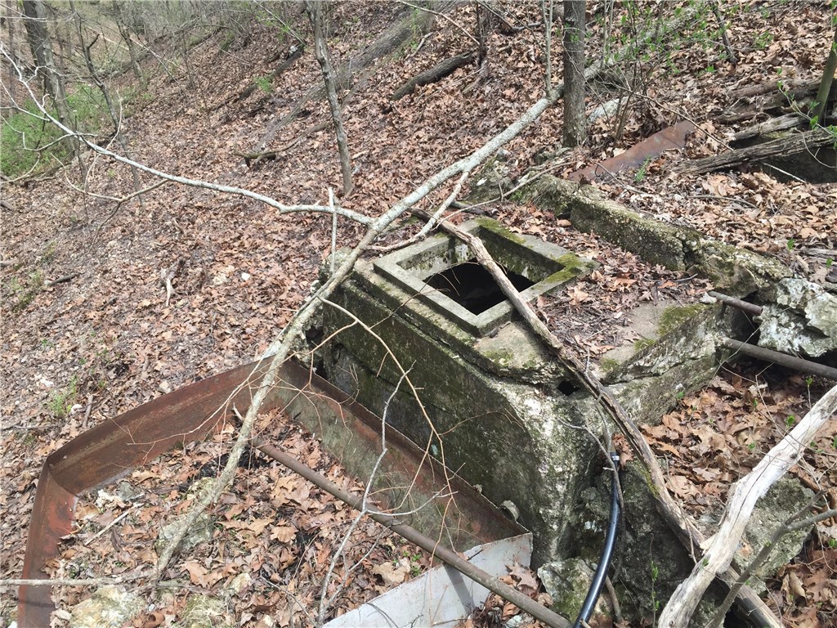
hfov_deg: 61.7
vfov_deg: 48.2
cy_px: 314
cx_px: 418
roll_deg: -0.7
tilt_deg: -30.8
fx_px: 701
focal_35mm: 29
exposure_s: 1/520
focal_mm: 4.15
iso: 32
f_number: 2.2
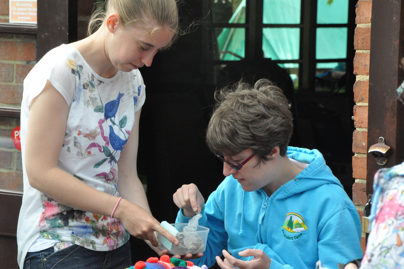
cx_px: 198
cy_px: 133
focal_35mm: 163
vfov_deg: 8.4
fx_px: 1821
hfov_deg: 12.7
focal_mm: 105
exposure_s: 1/800
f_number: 14
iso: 2500
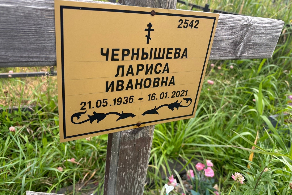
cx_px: 146
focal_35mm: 28
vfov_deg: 46.4
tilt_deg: -25.2
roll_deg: -9.0
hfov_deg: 65.5
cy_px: 94
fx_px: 227
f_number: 1.6
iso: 50
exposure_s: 1/411
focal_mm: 5.96
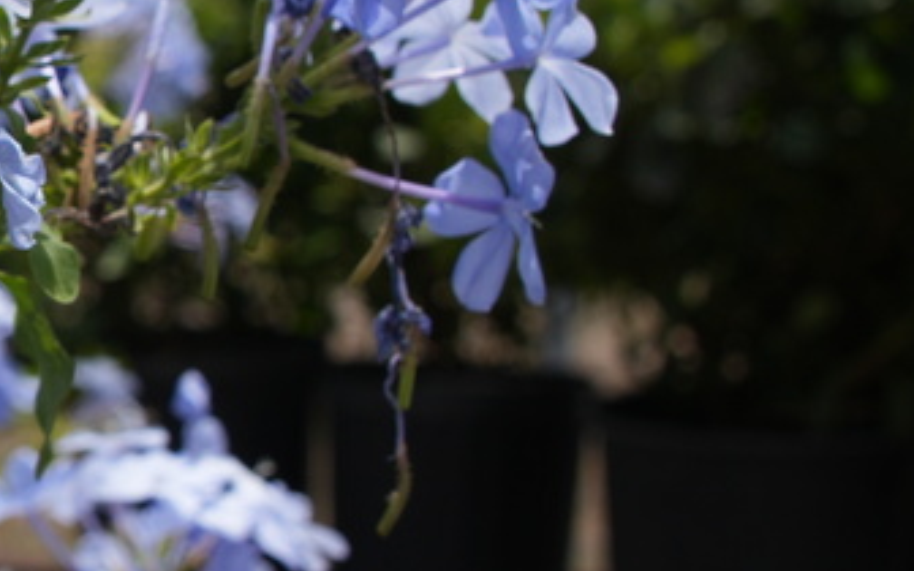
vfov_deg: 11.7
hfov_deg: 17.6
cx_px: -231
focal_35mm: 112
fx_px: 2790
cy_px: 268
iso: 100
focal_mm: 24
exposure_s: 1/400
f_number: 8
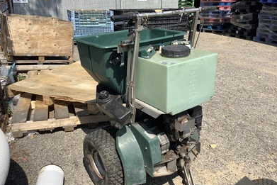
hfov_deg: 57.2
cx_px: 138
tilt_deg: -18.2
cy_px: 85
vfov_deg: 40.0
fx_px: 254
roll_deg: +1.9
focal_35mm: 33
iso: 25
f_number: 2.4
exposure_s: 1/1456
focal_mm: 3.3
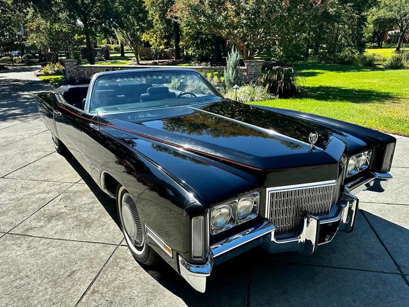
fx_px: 284
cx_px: 204
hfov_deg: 71.6
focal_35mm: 24
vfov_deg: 56.8
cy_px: 154
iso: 80
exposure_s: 1/1495
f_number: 1.78
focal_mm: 6.86
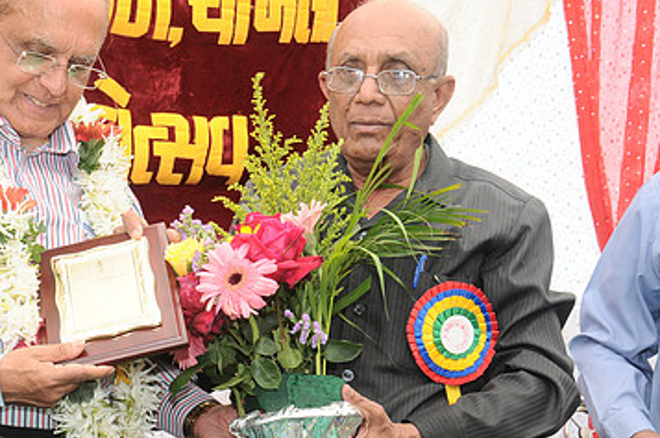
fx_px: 2142
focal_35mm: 117
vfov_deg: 11.7
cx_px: 168
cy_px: 271
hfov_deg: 17.4
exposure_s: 1/125
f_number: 11
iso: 640
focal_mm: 48
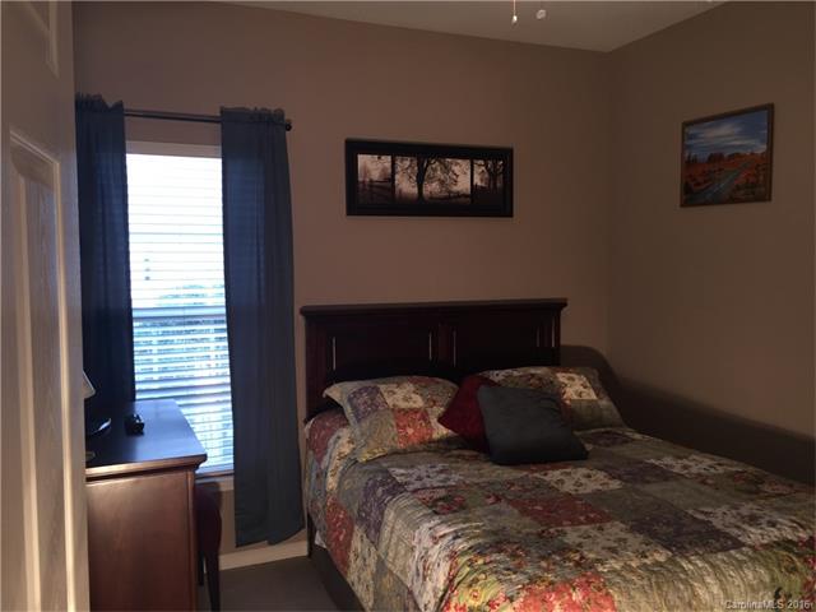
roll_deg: -0.1
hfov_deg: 61.7
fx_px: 684
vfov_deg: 48.2
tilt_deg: -3.4
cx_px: 408
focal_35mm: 29
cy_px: 306
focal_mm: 4.15
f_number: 2.2
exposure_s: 1/30
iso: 32
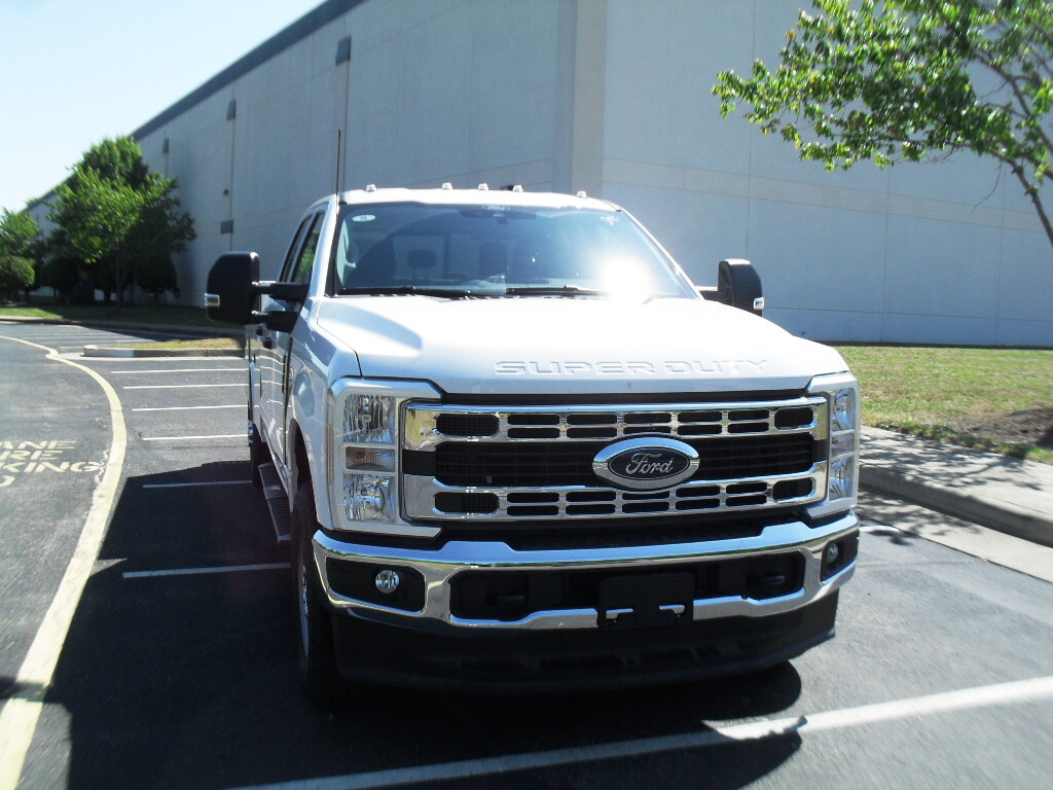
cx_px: 526
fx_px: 1065
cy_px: 395
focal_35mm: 35
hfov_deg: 52.6
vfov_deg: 40.7
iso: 100
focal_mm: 6.3
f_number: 8.4
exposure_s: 1/125
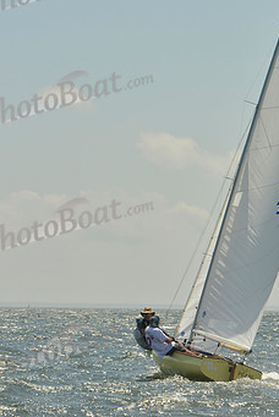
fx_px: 2367
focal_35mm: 204
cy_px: 143
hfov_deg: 6.7
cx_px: 217
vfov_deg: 10.1
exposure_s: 1/1250
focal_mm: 120
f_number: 9
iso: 200
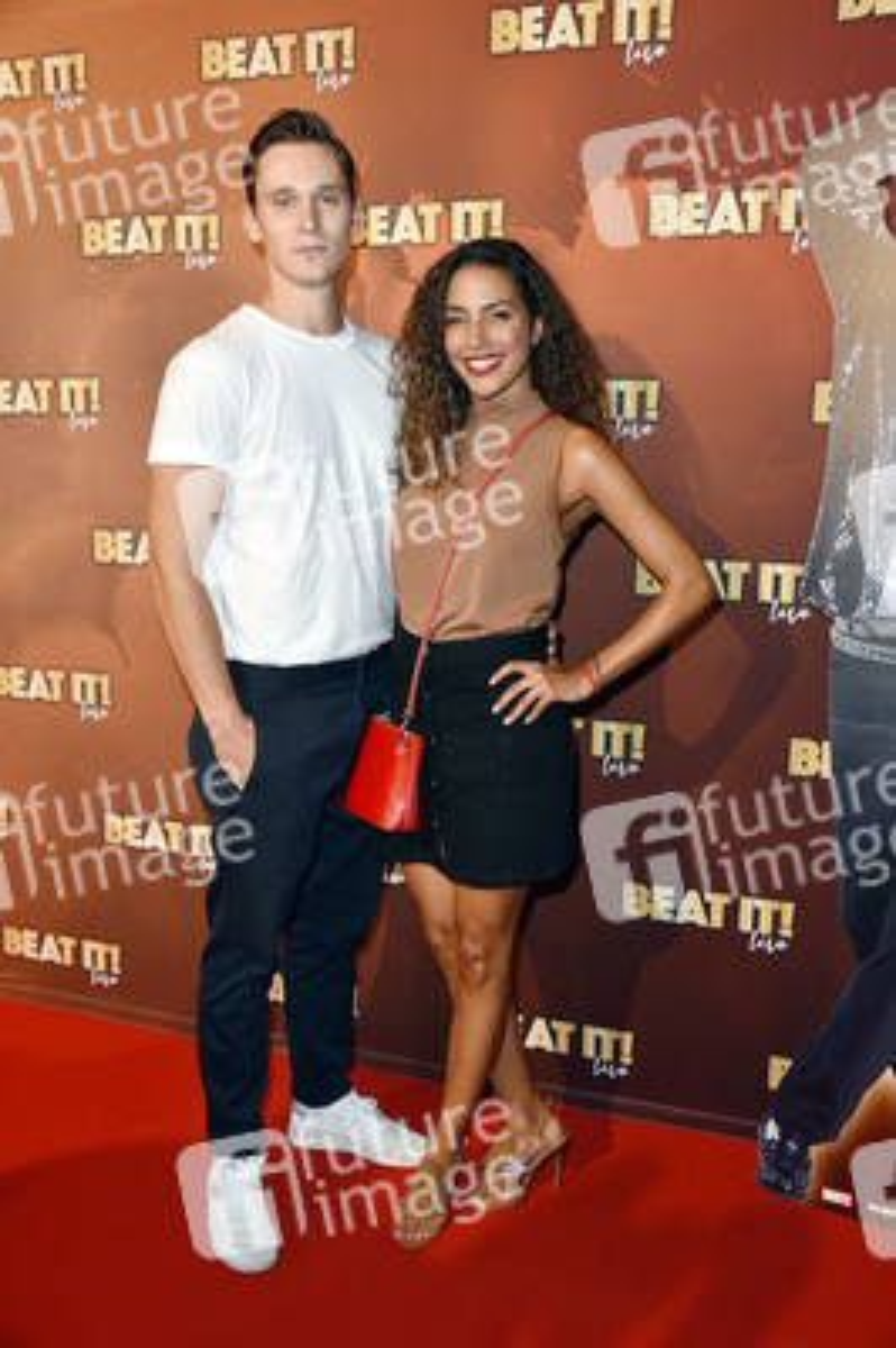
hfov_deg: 37.8
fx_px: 1309
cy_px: 674
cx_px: 448
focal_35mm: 35
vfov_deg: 54.5
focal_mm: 35
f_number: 5.6
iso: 400
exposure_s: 1/160
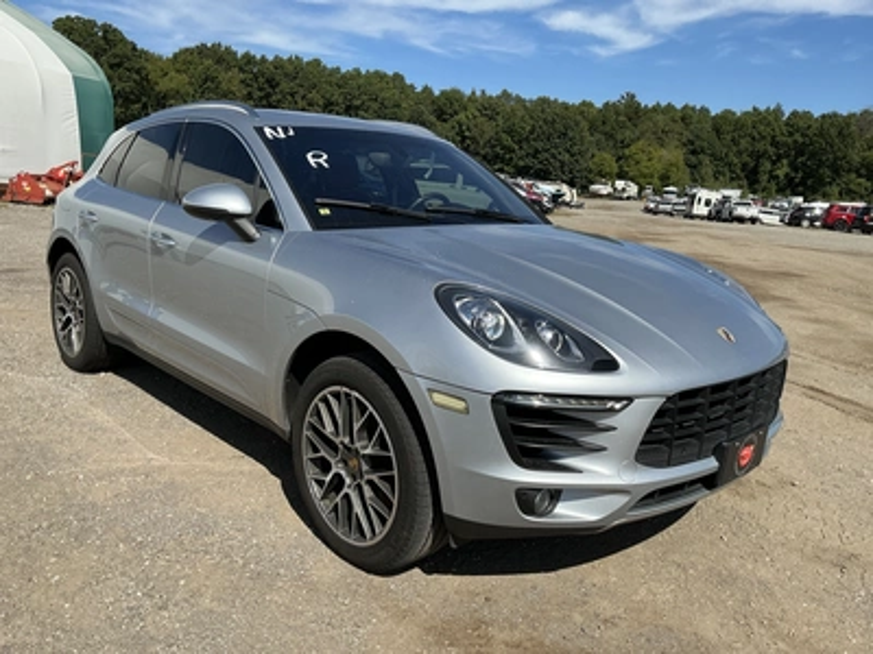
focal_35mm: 28
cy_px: 327
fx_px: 706
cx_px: 436
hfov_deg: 63.4
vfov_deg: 49.7
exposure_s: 1/2058
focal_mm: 3
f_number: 1.8
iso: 25
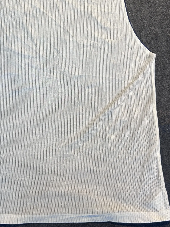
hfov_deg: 30.6
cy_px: 77
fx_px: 308
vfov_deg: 40.0
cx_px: 52
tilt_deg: -62.6
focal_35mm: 47
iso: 100
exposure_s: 1/50
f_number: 1.5
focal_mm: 5.7
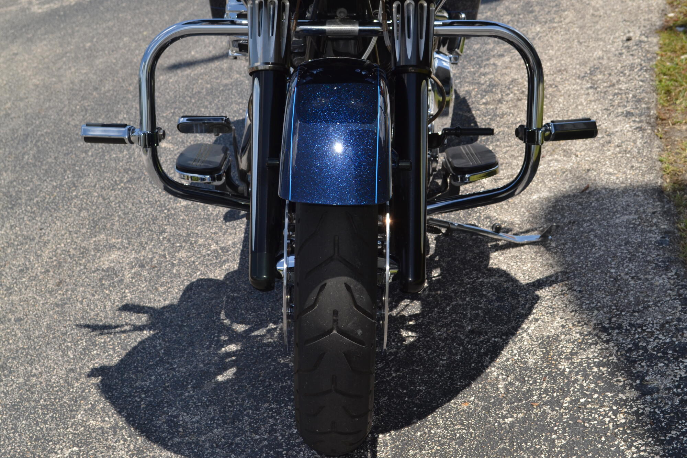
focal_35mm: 60
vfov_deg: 22.6
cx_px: 344
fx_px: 1145
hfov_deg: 33.4
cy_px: 229
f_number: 9
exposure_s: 1/200
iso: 100
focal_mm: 40
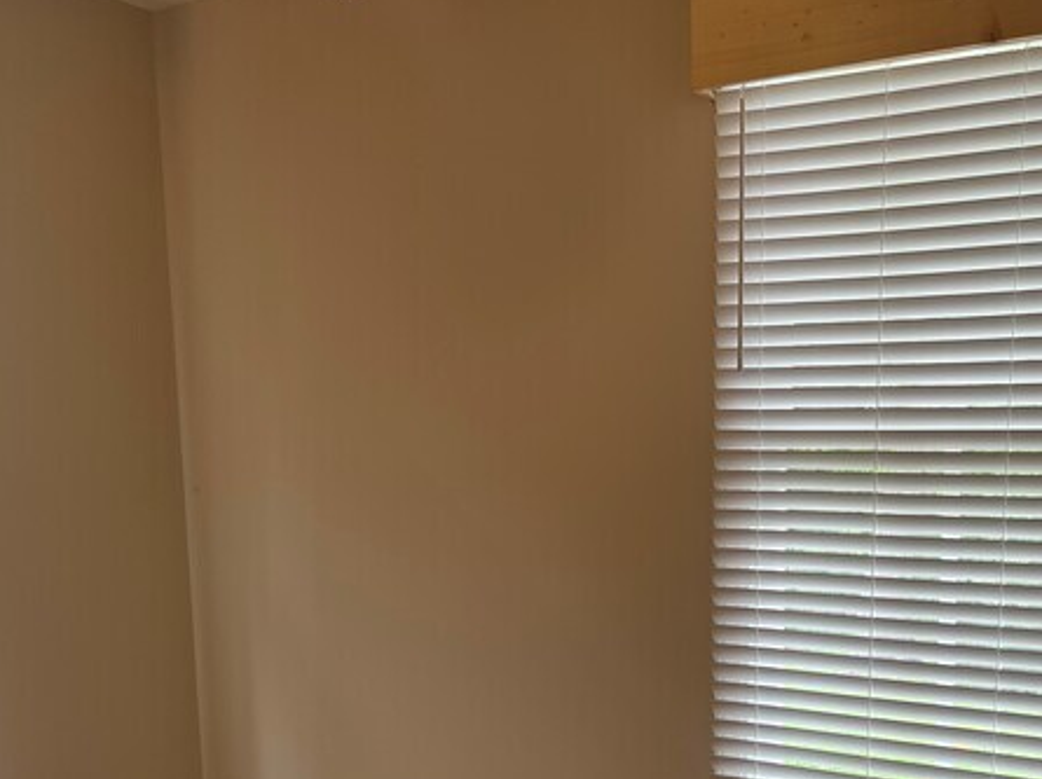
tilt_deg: -10.3
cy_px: 571
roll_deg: +0.9
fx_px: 1173
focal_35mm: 39
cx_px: 479
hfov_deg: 47.9
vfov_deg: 36.0
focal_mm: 5.1
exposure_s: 1/120
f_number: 1.6
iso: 100
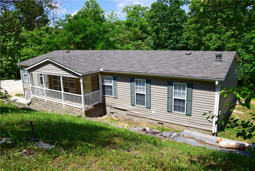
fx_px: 191
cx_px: 128
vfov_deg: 48.0
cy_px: 86
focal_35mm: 27
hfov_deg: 67.4
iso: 360
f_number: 11
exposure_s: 1/500
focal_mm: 18
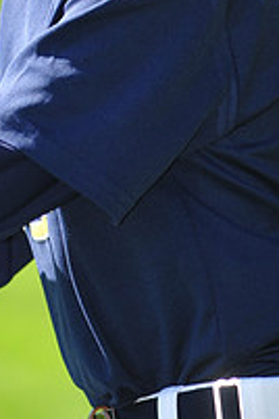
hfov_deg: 2.4
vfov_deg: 3.6
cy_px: -106
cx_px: -8
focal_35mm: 576
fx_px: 6695
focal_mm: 200
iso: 200
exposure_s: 1/640
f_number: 4.5
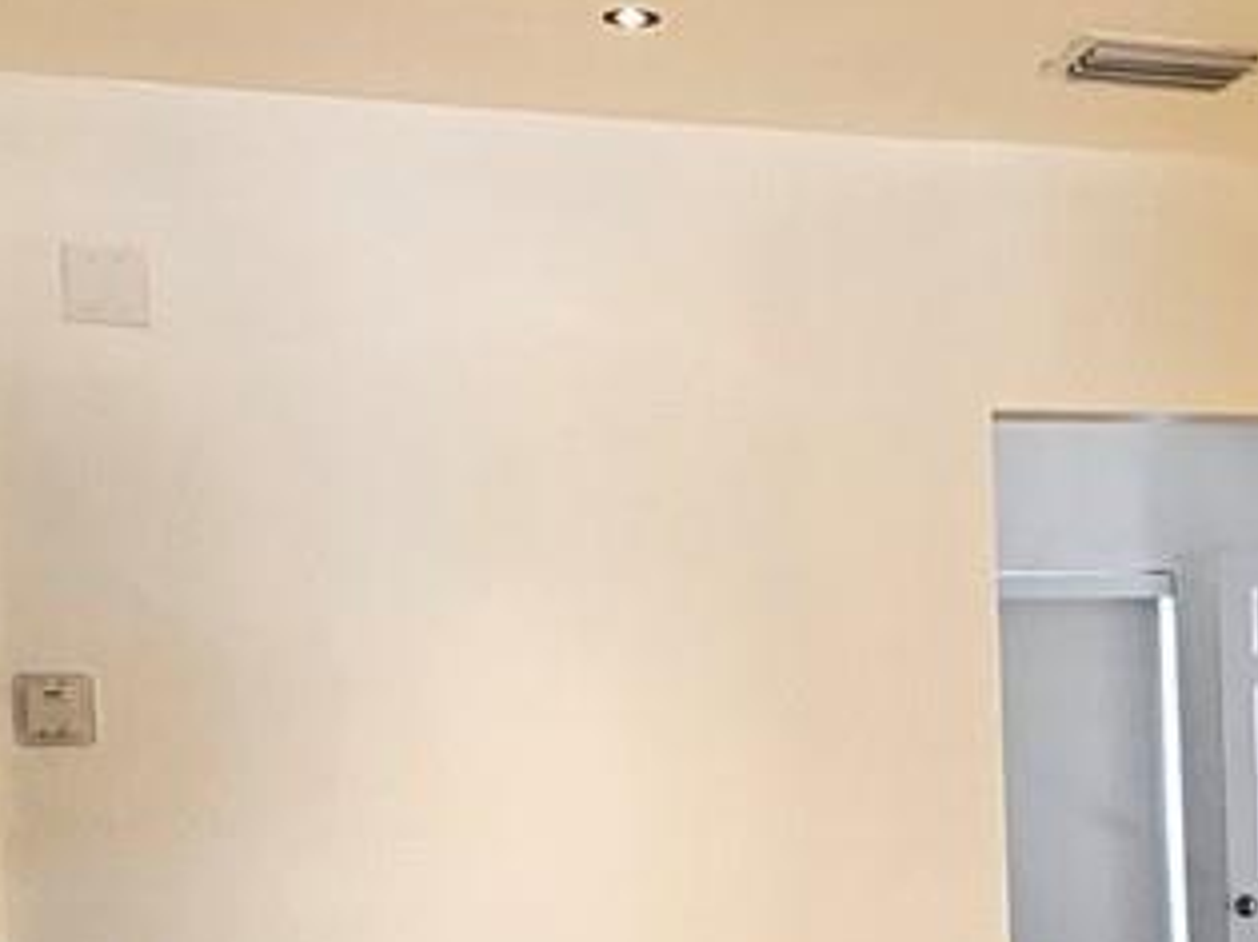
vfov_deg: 21.4
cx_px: 1386
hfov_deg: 27.0
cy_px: 966
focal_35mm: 66
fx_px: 2398
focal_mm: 2.2
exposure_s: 1/60
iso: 80
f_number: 2.2
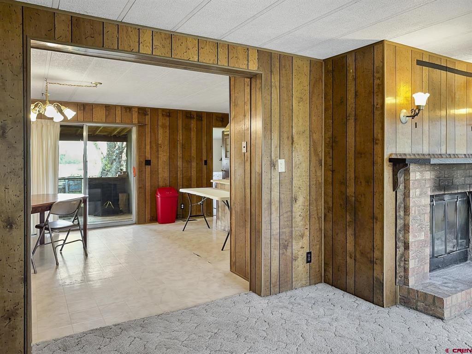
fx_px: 327
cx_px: 236
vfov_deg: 56.8
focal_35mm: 24
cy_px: 177
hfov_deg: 71.6
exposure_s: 1/60
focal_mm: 6.86
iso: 160
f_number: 1.8
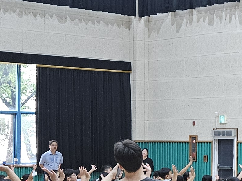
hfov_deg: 15.4
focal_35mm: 116
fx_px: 811
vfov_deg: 12.7
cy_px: 135
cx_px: 382
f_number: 1.8
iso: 250
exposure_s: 1/120
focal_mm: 5.4
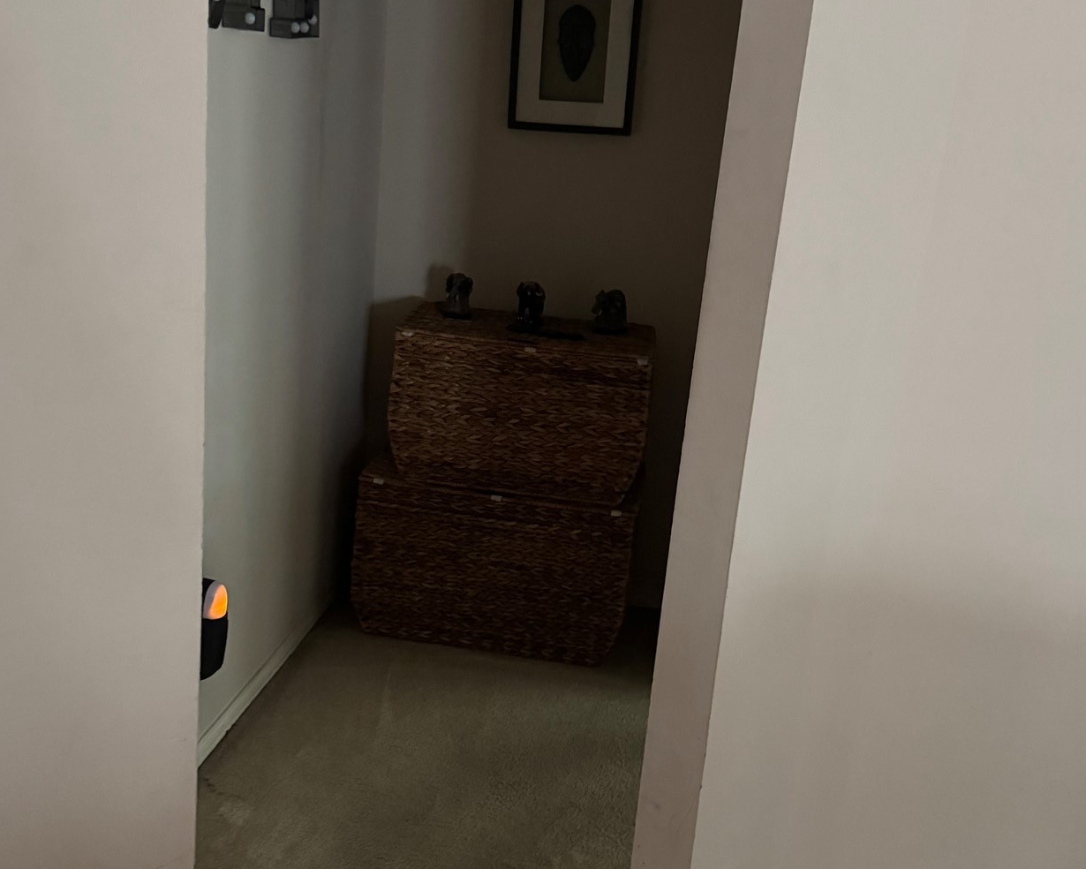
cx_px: 497
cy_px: 459
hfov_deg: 46.8
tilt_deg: -16.8
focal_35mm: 39
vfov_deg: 38.2
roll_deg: -3.8
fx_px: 1254
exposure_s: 1/30
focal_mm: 6.76
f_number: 1.78
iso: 1000
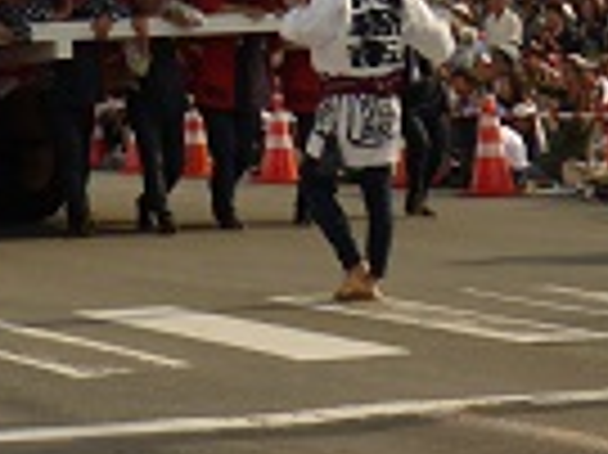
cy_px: -306
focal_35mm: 249
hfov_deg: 7.9
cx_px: 101
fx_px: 4370
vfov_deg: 5.9
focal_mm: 13.2
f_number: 4.7
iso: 100
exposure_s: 1/640
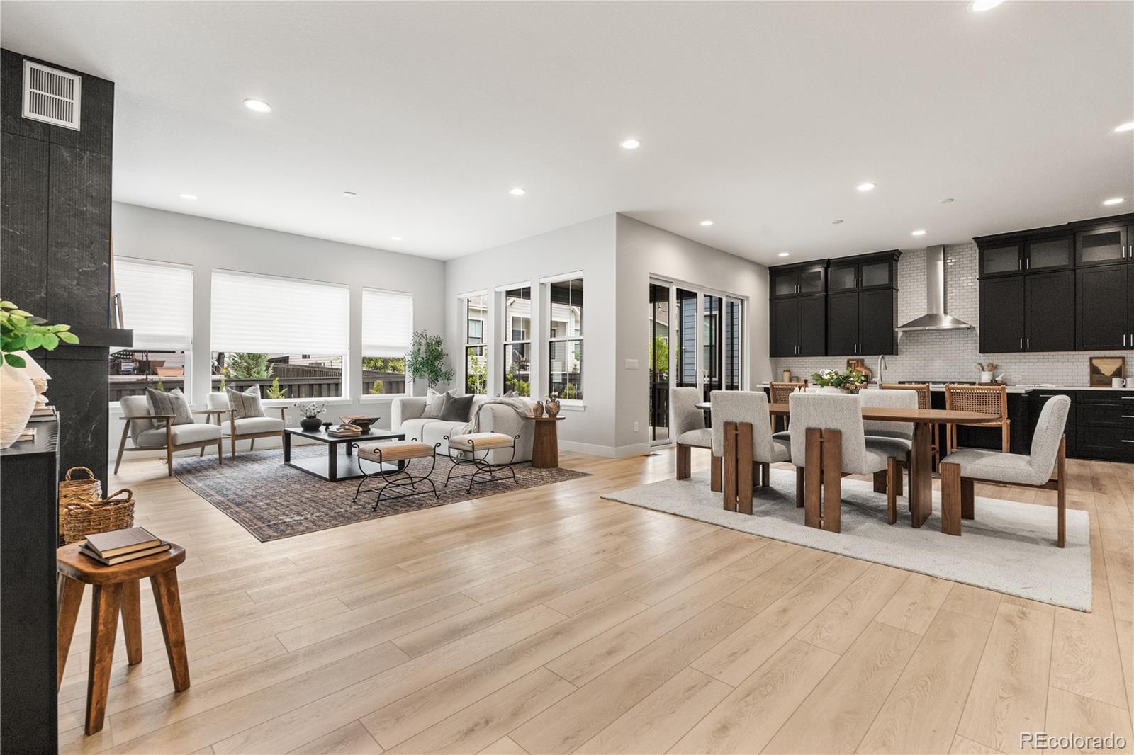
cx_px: 567
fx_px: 504
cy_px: 378
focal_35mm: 16
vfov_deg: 73.7
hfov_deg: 96.7
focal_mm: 16
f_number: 8
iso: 500
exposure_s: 1/30
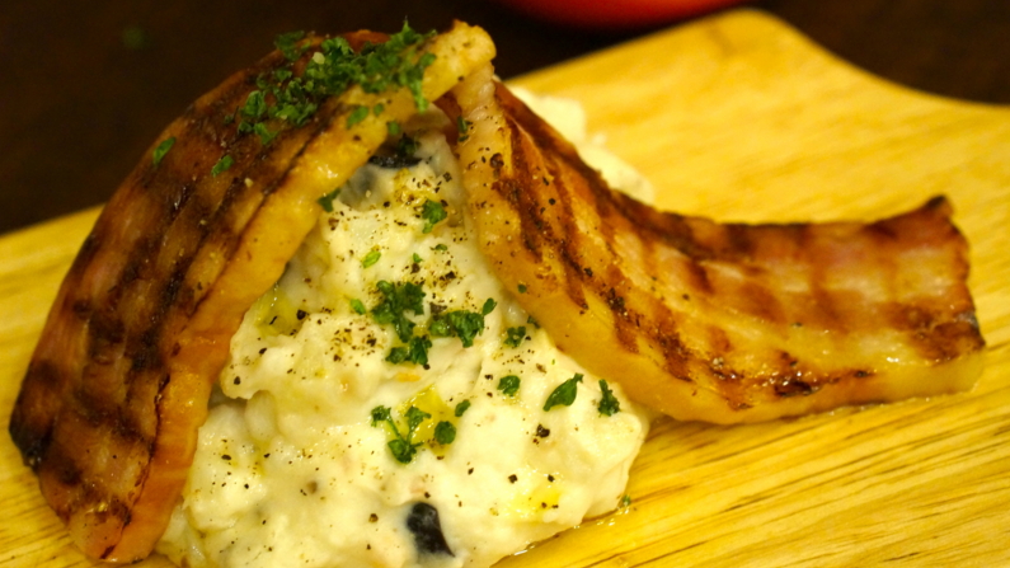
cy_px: 273
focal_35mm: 79
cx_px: 503
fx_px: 2115
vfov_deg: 15.3
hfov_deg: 26.9
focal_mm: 50
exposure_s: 1/13
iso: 3200
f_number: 4
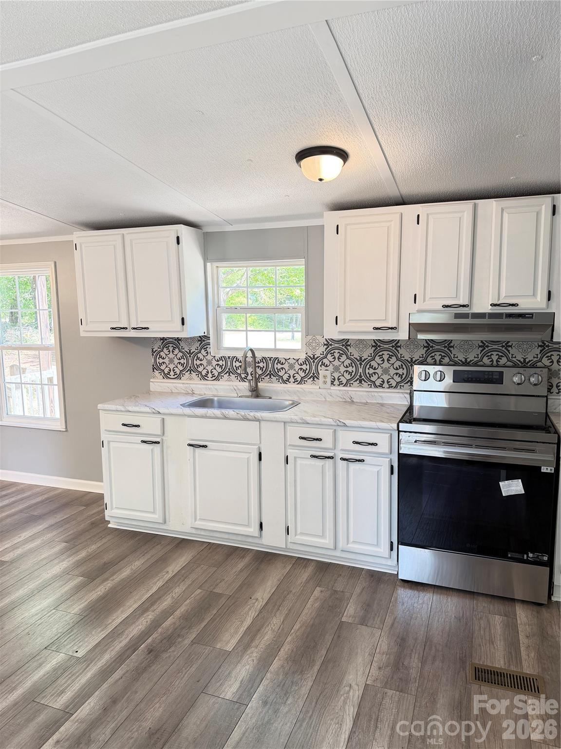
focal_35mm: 24
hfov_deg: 56.8
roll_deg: +1.0
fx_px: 519
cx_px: 280
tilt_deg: -7.3
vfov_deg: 71.6
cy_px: 374
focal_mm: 6.76
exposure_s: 1/120
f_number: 1.78
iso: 160
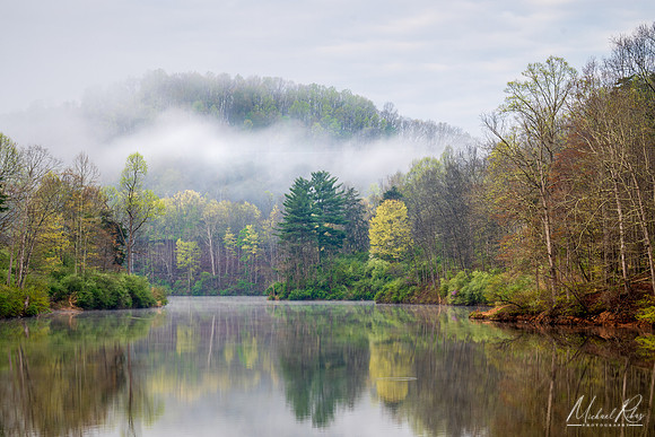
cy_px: 218
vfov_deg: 12.5
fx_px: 1993
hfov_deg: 18.7
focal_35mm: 110
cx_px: 328
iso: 100
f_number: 13
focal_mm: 73
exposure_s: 1/6
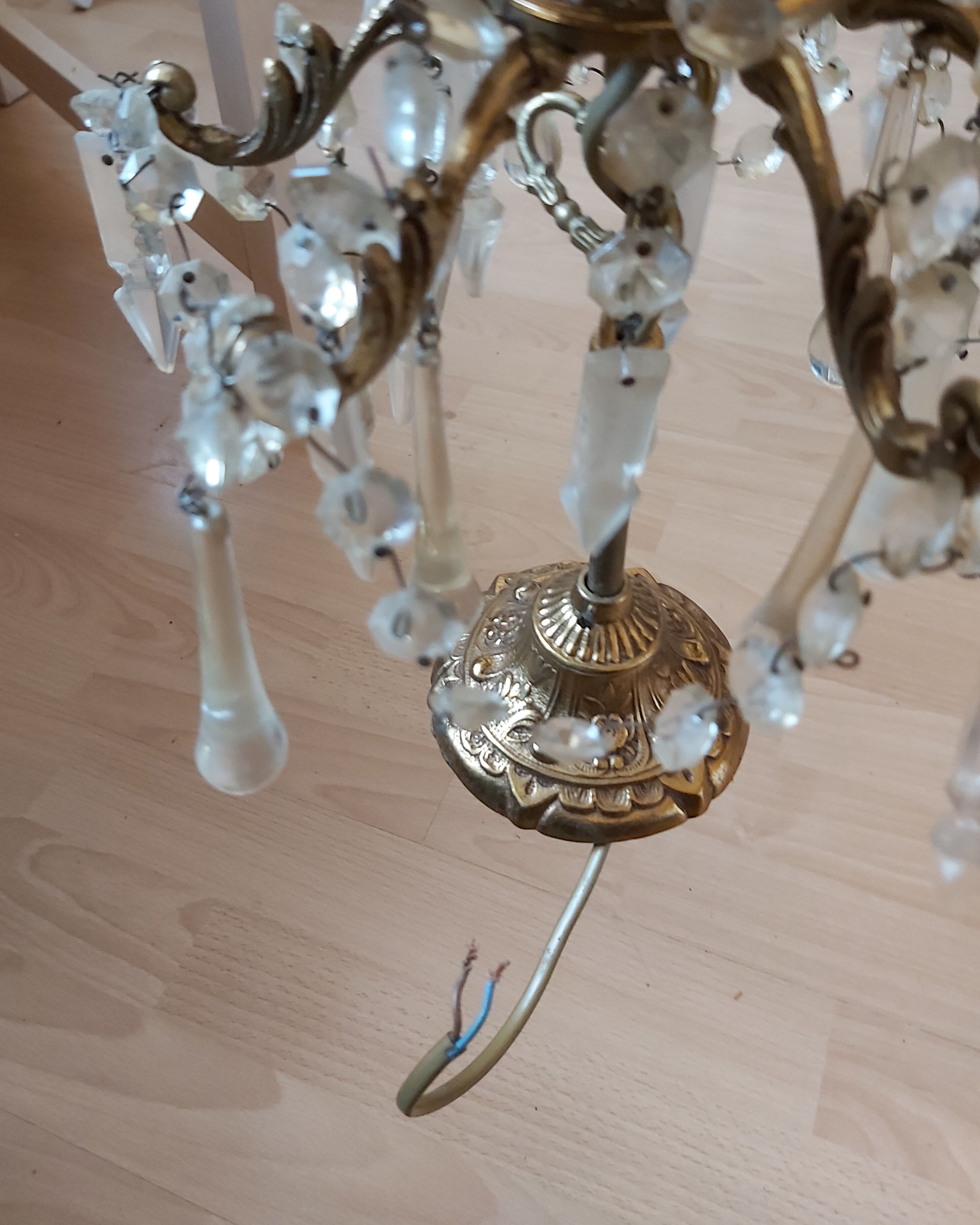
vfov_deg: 62.1
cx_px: 476
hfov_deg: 51.5
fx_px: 1015
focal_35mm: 28
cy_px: 564
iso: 250
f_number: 1.7
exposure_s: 1/33
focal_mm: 3.92
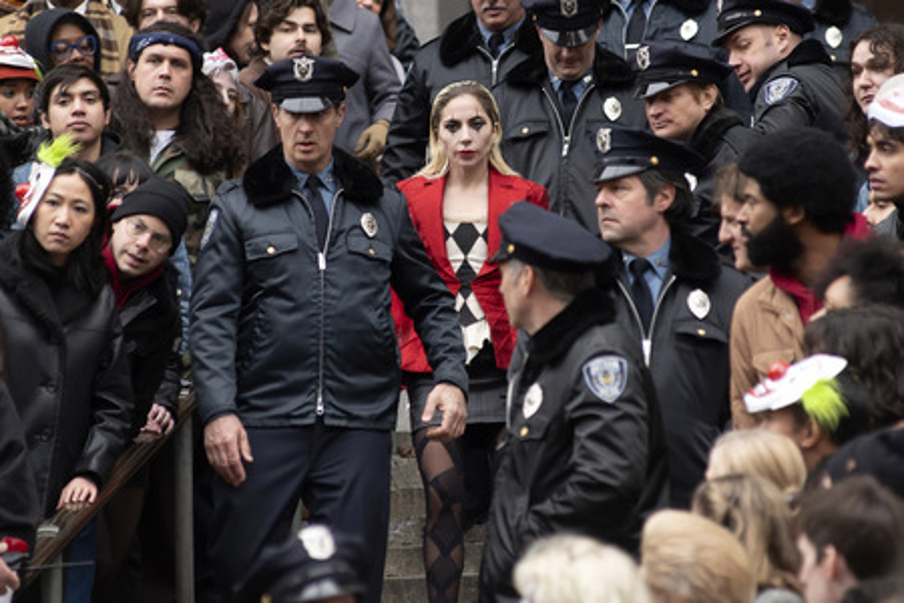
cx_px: 452
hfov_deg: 10.3
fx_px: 5022
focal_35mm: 200
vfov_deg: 6.9
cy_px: 302
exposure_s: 1/800
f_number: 4.5
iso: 2000
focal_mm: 200
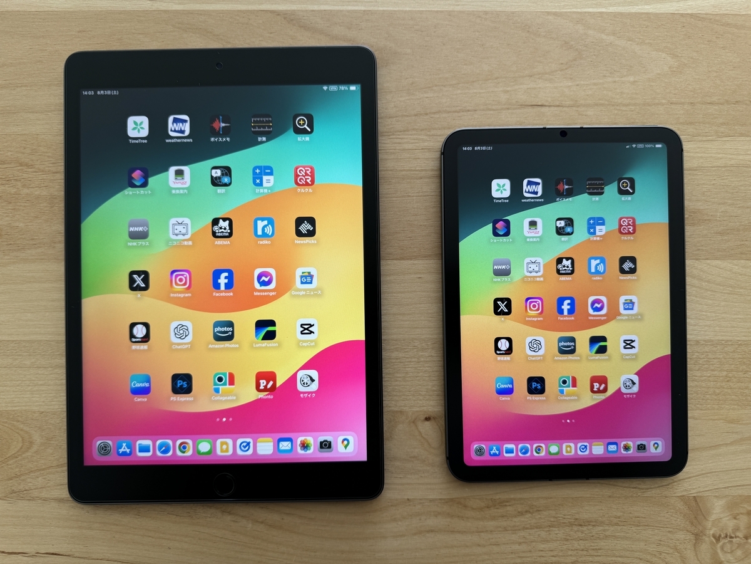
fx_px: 521
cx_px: 376
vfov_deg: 56.8
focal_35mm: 24
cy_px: 282
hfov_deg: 71.6
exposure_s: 1/121
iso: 64
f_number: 1.78
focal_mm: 6.76
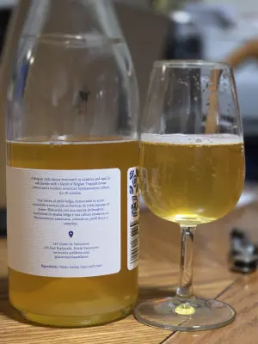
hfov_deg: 21.3
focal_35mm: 69
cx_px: 129
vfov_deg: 28.2
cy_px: 172
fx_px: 686
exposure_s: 1/30
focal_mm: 7.9
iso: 400
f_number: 2.4
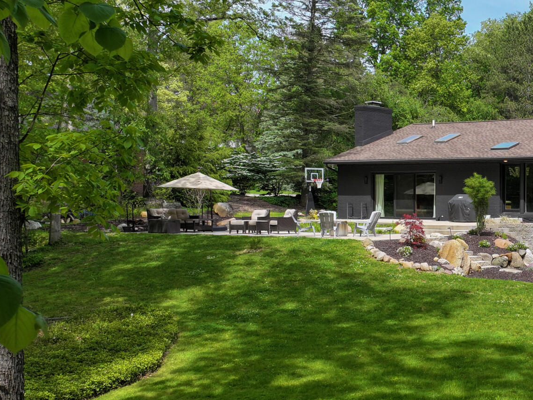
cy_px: 256
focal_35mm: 63
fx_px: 970
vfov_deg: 23.2
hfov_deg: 28.3
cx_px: 566
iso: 200
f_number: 2.8
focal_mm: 12.29
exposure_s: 1/1600
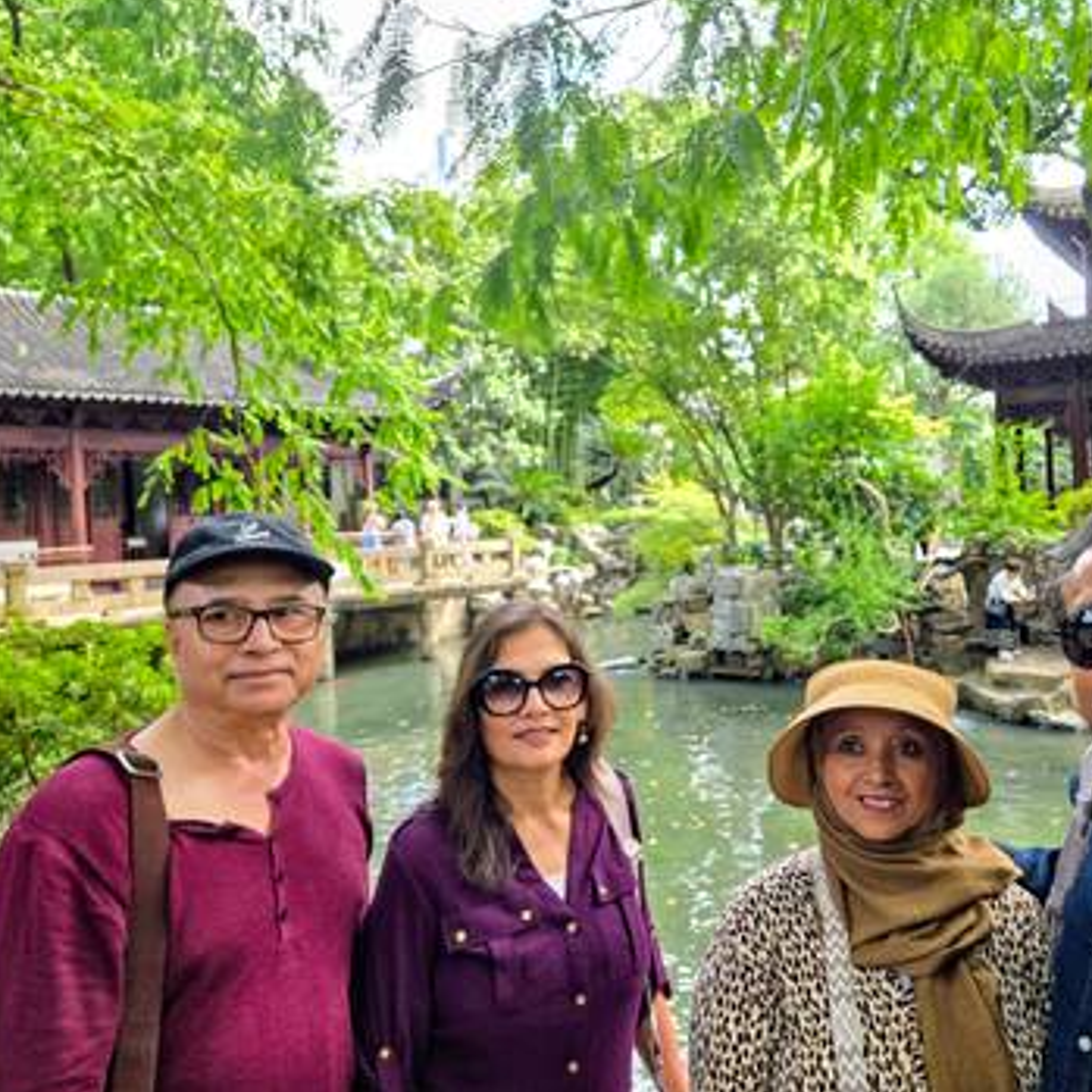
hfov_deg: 56.8
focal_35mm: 28
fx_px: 999
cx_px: 663
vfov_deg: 57.3
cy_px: 541
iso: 80
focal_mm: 5.4
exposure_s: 1/180
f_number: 1.8
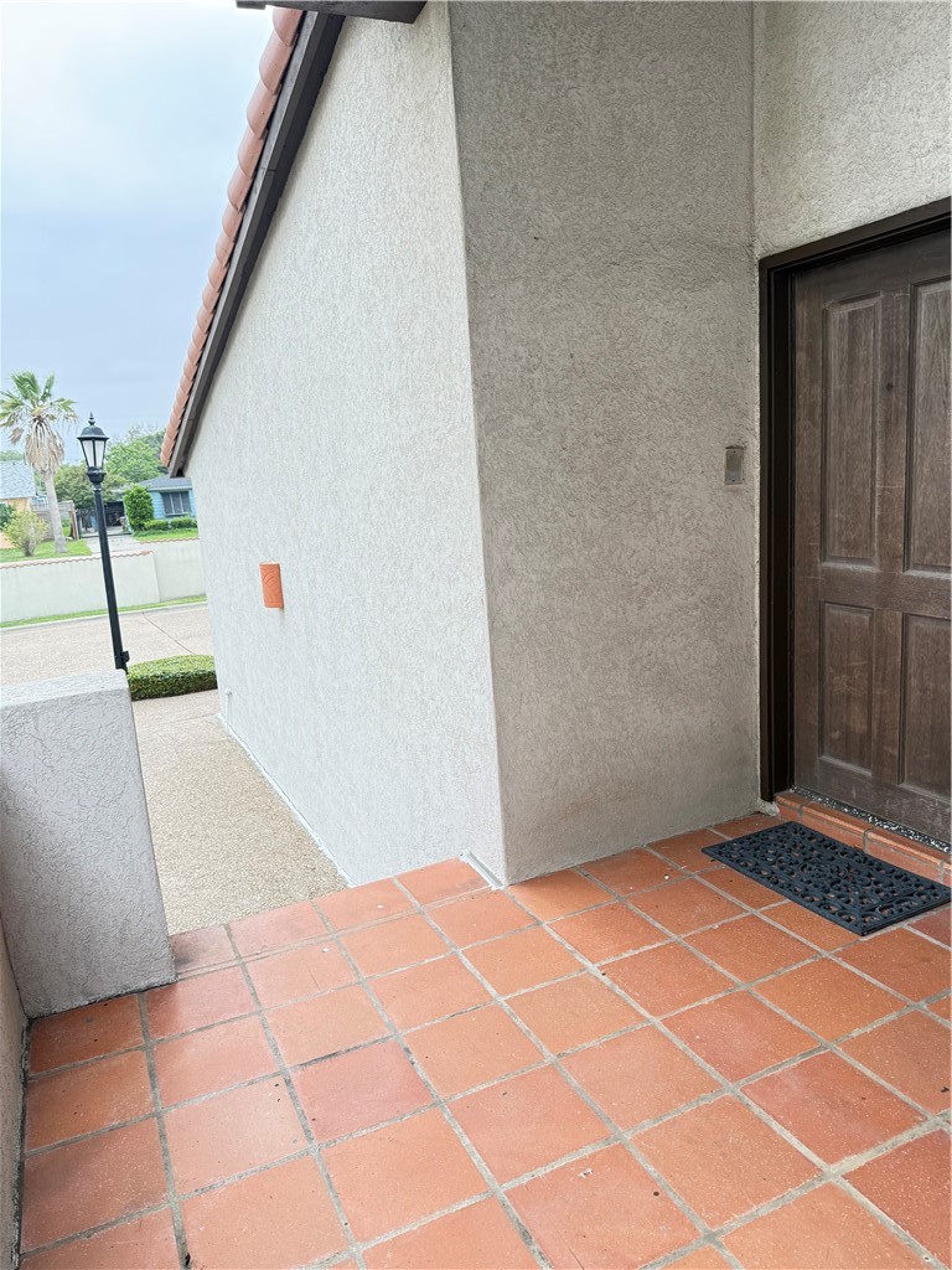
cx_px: 476
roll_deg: +3.5
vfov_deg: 71.6
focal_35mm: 24
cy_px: 635
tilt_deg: -9.9
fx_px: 880
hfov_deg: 56.8
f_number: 1.78
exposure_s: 1/278
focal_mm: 6.76
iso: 100
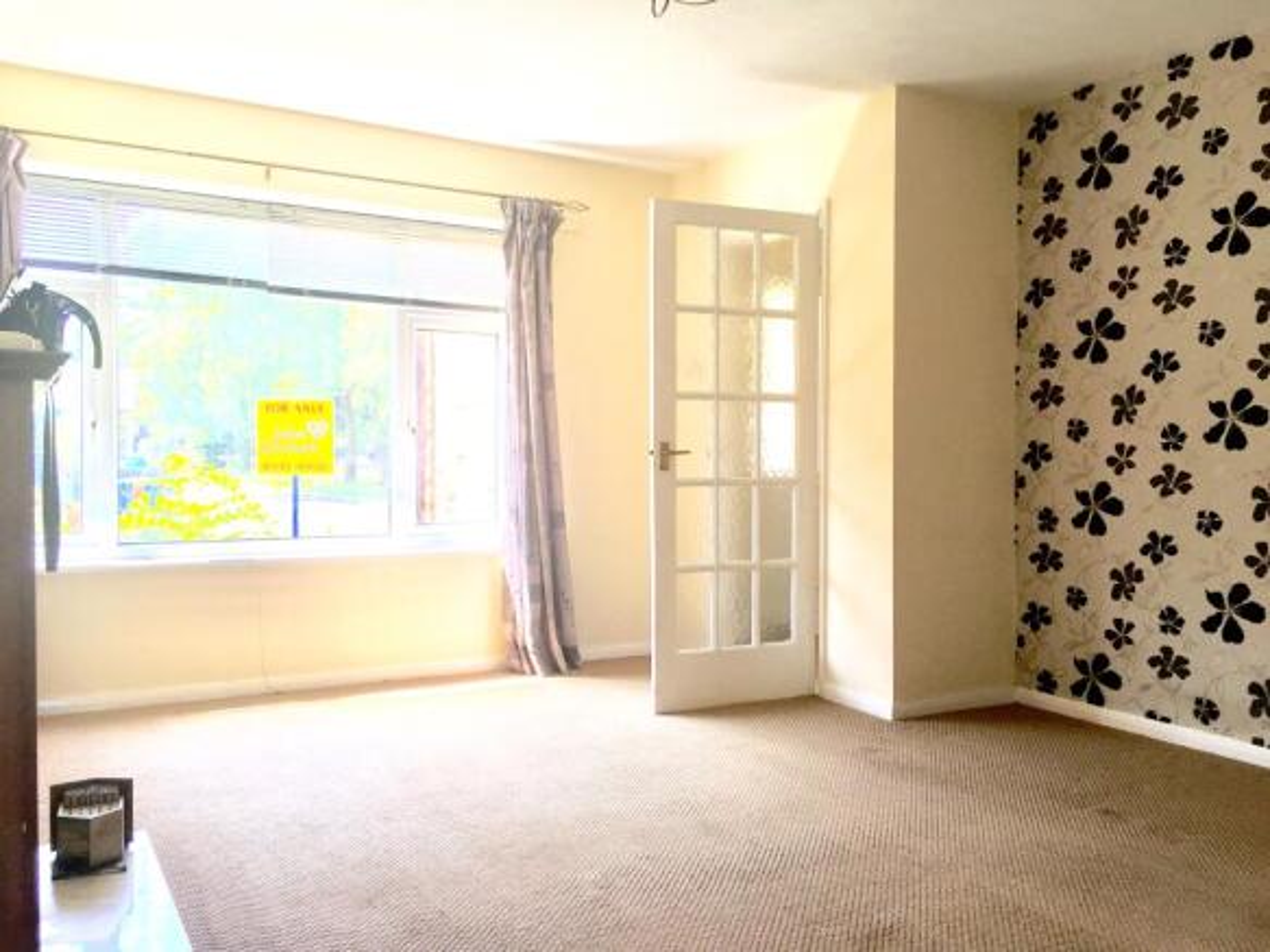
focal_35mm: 29
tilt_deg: -2.4
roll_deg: +0.5
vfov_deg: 48.2
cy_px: 476
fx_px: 1064
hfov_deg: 61.7
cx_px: 635
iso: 25
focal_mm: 4.15
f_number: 2.2
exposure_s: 1/150
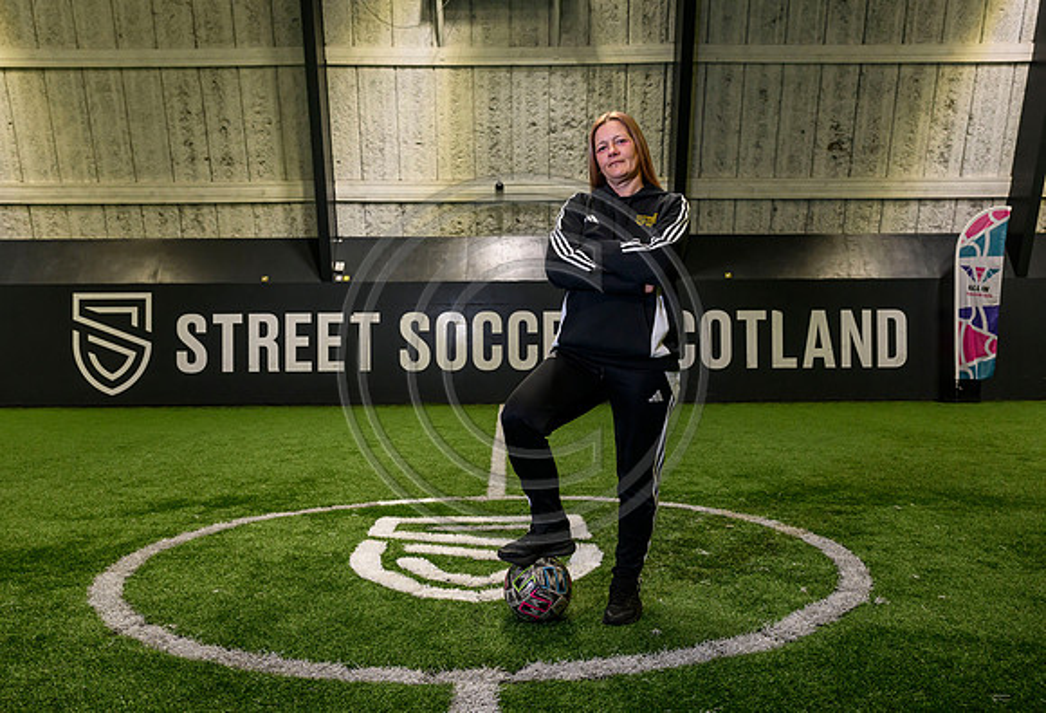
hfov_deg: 58.8
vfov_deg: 41.9
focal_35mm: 32
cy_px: 324
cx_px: 515
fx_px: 928
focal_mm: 28
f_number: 5.6
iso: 2000
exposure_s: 1/125
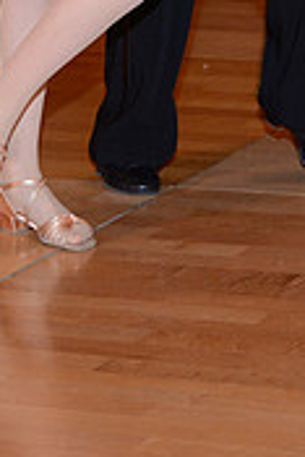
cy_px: -204
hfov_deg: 5.9
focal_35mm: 232
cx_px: 249
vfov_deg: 8.7
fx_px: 2942
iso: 1600
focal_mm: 70
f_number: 5.6
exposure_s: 1/200
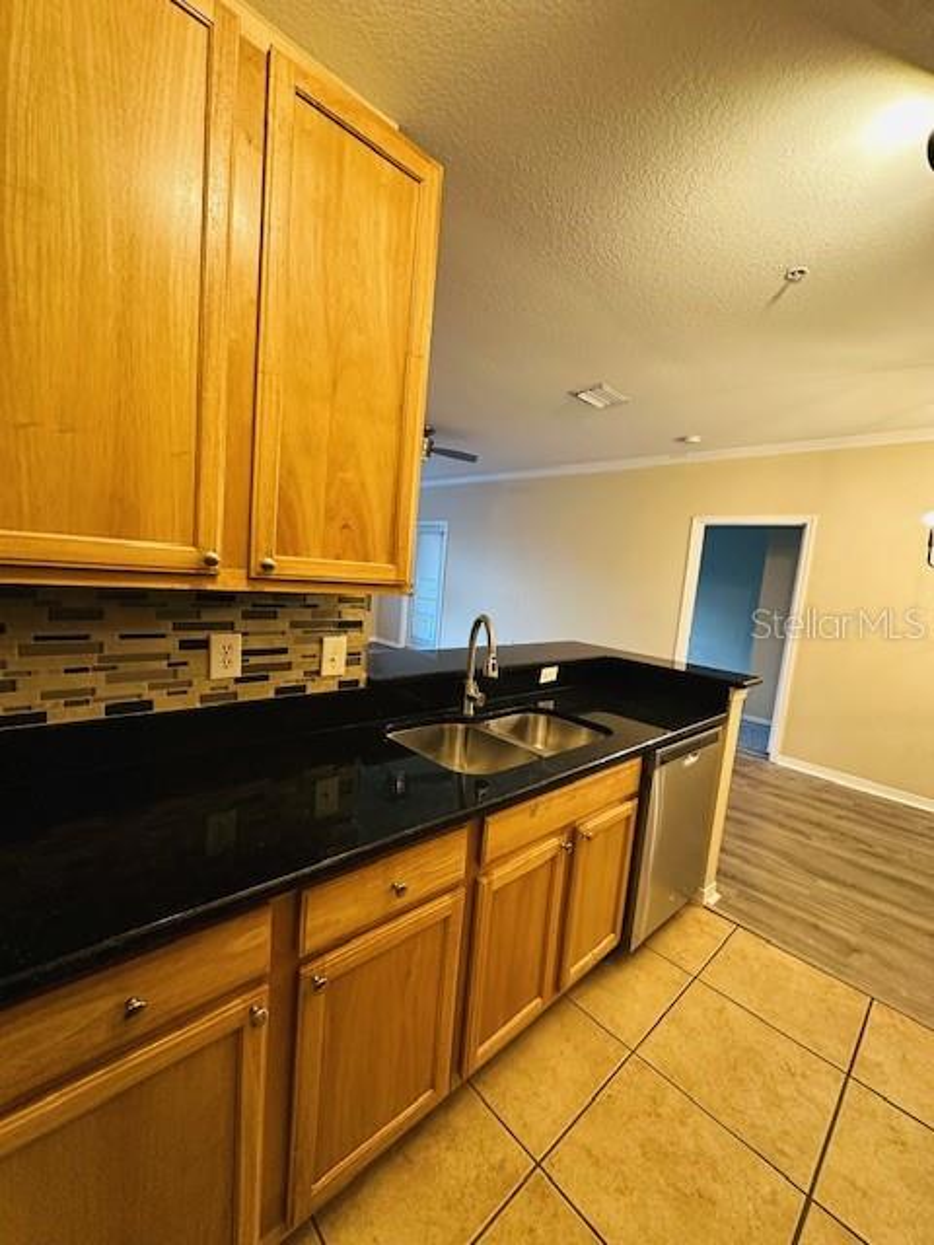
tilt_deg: -6.1
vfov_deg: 102.1
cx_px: 467
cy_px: 622
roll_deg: -6.3
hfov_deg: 85.7
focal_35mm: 14
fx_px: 504
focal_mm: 2.22
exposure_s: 1/60
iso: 500
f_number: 2.2
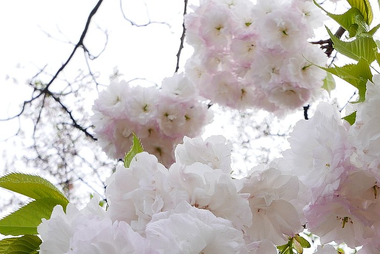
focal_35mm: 67
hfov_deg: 29.8
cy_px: 316
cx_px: 261
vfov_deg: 19.0
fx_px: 707
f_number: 5.6
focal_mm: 10.9
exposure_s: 1/320
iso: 200
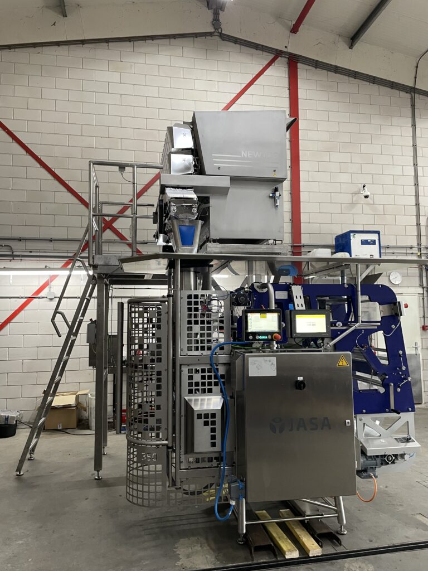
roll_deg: +0.8
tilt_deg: +4.7
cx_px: 214
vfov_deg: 67.3
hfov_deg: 53.1
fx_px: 429
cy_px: 286
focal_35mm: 26
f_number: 1.6
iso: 250
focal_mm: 4.2
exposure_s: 1/50
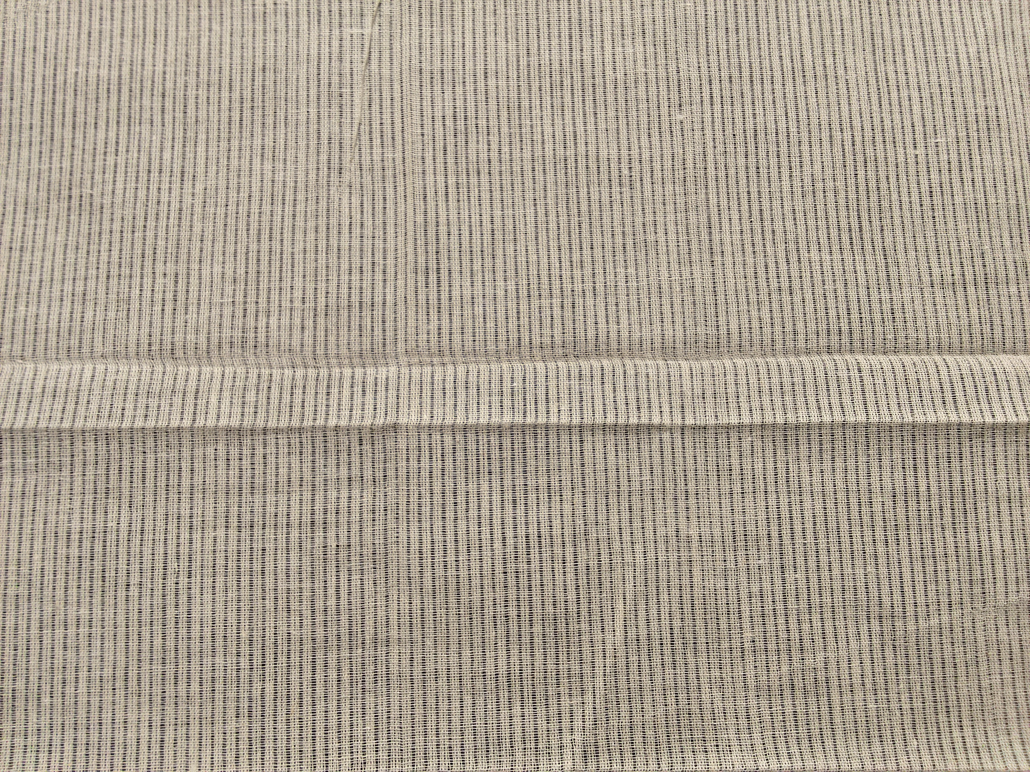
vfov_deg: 53.1
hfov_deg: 67.3
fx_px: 774
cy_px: 386
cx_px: 515
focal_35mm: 26
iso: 100
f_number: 2
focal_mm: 2.78
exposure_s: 1/100
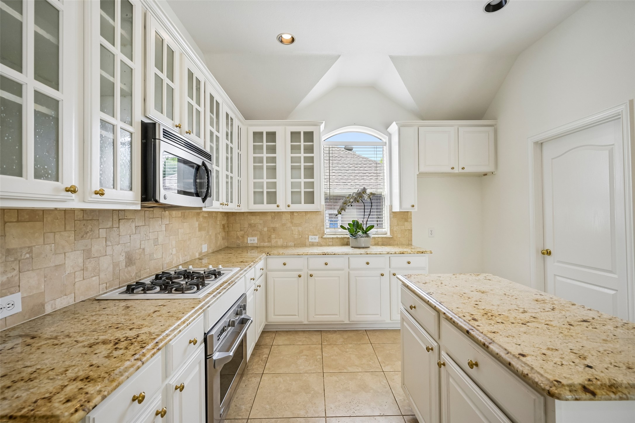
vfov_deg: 75.5
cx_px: 318
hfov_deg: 98.5
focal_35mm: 16
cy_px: 212
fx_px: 273
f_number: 9
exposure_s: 1/80
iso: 250
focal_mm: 15.5
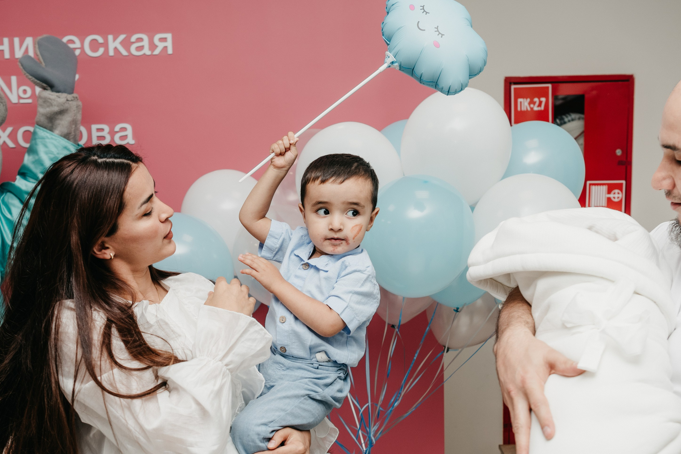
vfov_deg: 29.0
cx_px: 309
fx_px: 870
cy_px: 316
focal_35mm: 46
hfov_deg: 42.7
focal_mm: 32
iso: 200
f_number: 4
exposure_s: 1/160
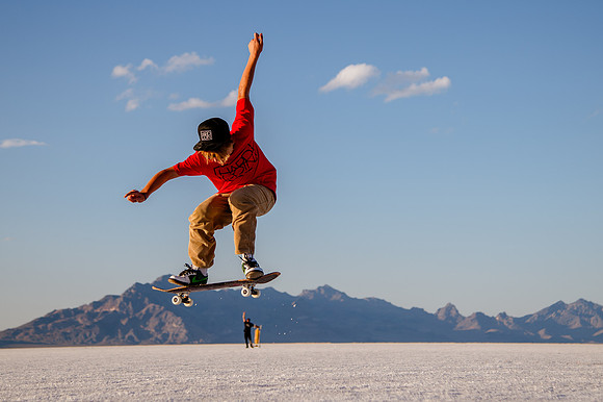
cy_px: 146
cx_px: 301
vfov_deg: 16.1
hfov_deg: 24.0
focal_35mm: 85
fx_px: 1419
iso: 200
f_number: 4
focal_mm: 62
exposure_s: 1/1600
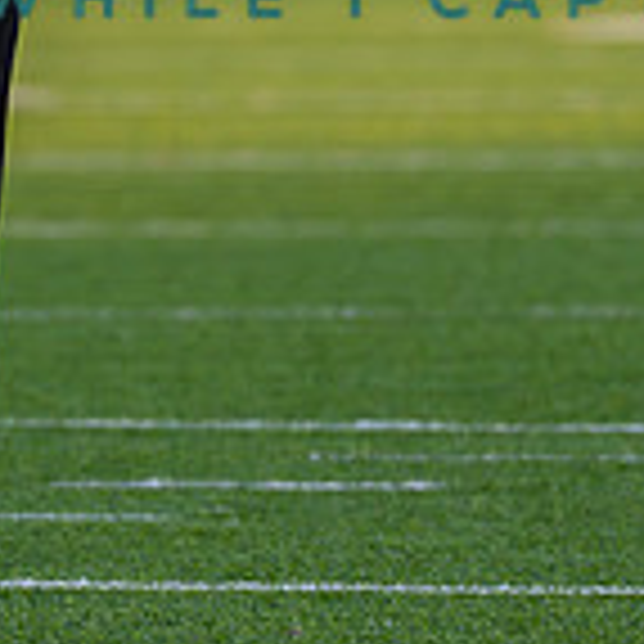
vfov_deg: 1.6
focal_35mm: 1116
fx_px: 23490
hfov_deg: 1.6
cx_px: -210
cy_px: -211
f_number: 2.8
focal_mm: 200
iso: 400
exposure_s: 1/1600
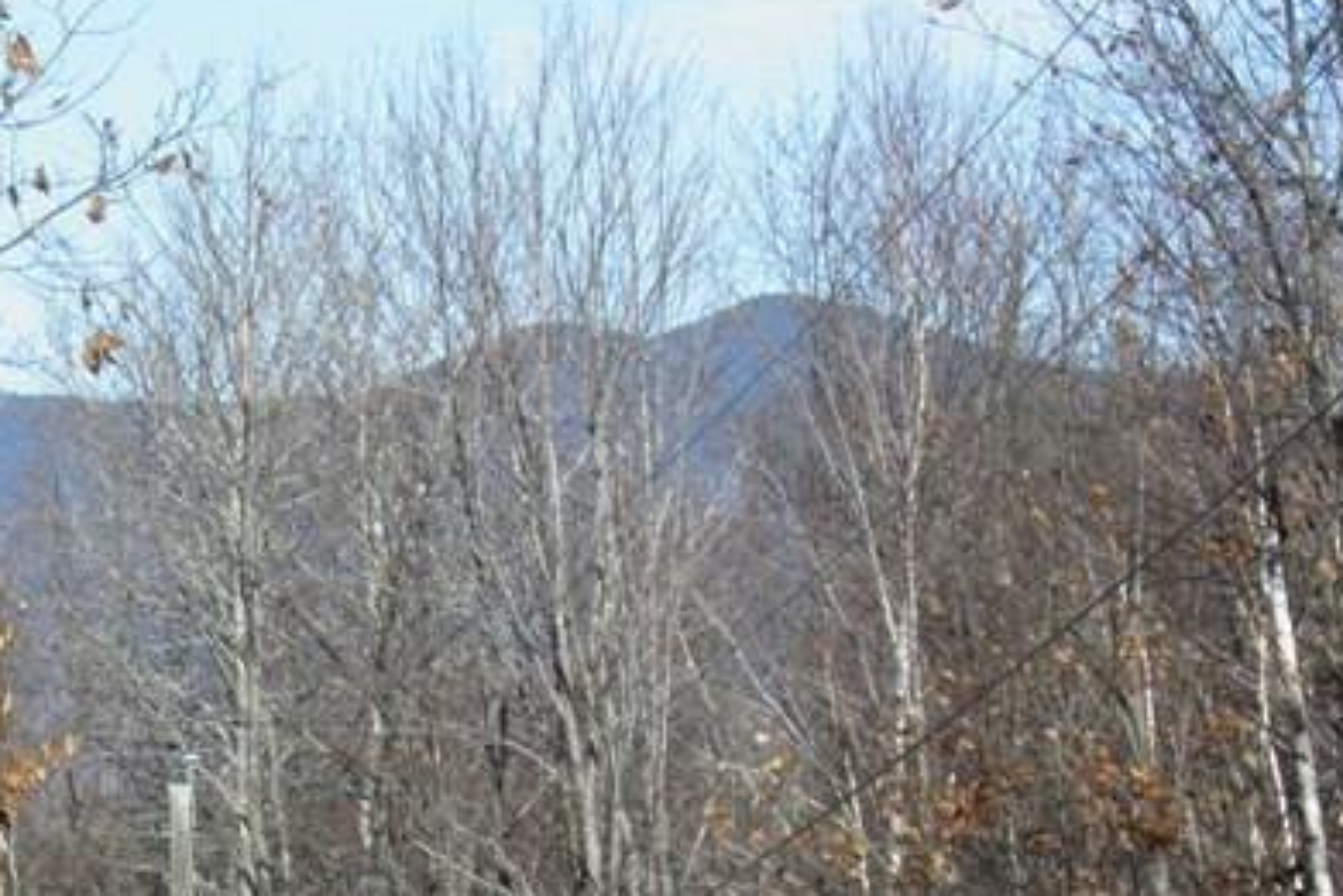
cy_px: 896
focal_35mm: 268
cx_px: 155
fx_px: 10001
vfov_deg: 5.1
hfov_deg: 7.7
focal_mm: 22.6
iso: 50
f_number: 5.7
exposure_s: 1/250
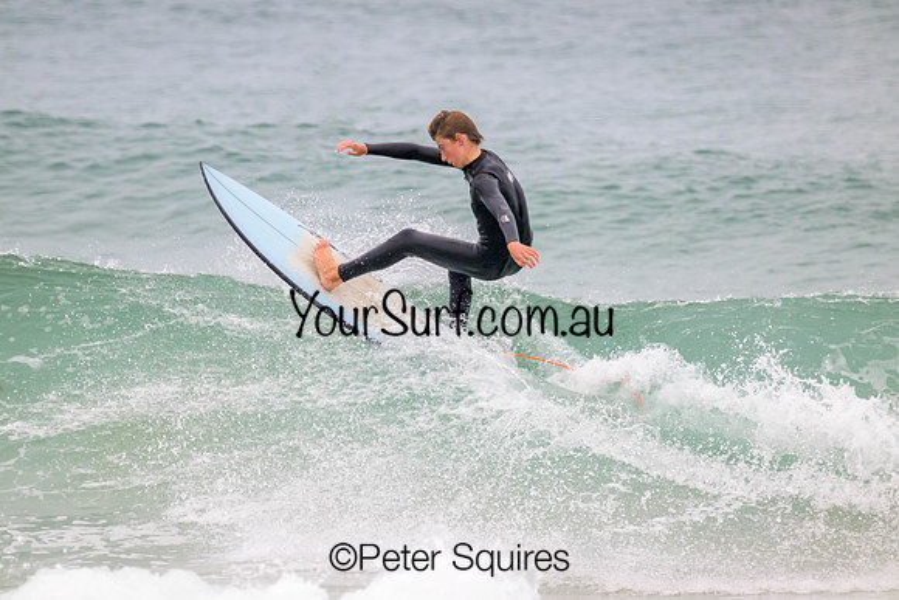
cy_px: 300
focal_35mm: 800
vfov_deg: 1.7
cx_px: 450
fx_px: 19982
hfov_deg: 2.6
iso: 1600
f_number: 11
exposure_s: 1/2000
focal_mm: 800
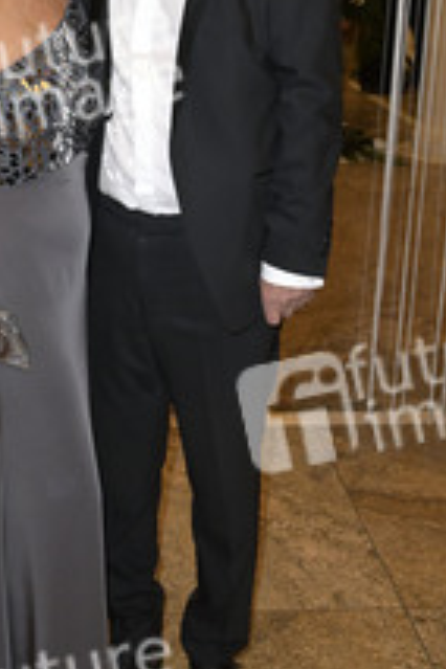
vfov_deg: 33.2
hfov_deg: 22.4
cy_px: 242
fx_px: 1115
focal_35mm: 60
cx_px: 113
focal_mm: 32
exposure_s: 1/80
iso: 2500
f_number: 5.6
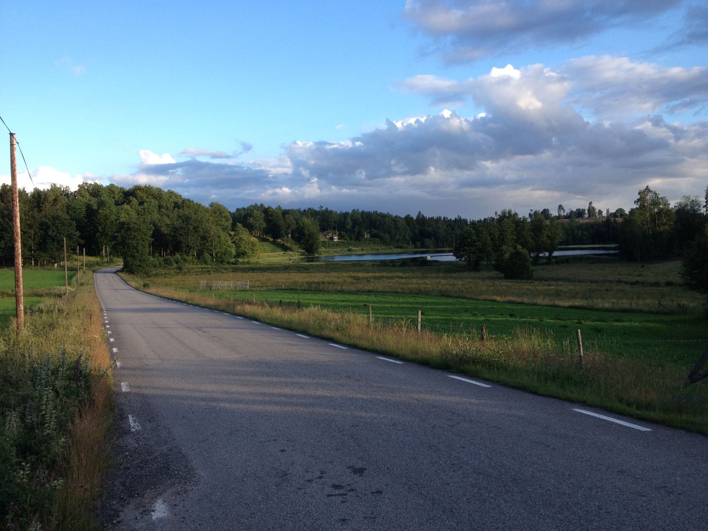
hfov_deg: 52.6
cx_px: 354
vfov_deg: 40.7
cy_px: 266
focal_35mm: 35
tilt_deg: -3.0
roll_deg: +1.1
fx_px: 716
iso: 50
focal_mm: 4.28
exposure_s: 1/389
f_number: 2.4
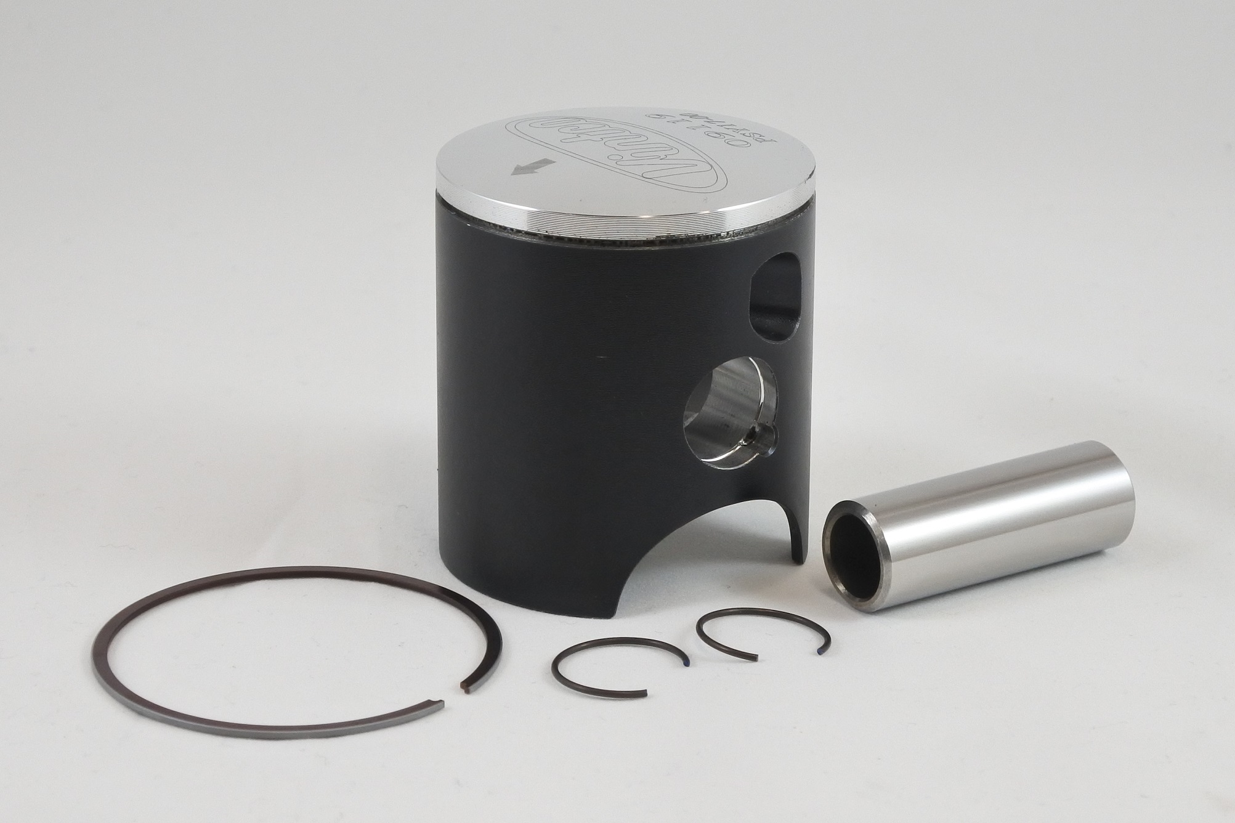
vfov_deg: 23.8
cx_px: 618
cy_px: 412
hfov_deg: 35.1
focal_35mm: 57
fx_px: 1955
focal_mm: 21.4
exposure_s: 1/125
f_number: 4.8
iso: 400
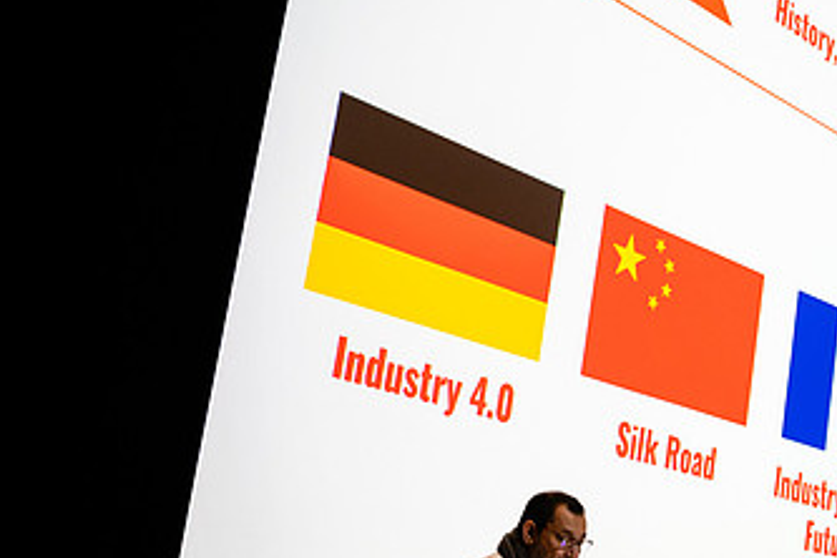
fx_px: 1418
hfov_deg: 32.0
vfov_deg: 22.2
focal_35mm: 61
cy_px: 310
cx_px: 666
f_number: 2.8
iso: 4000
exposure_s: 1/250
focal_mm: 35
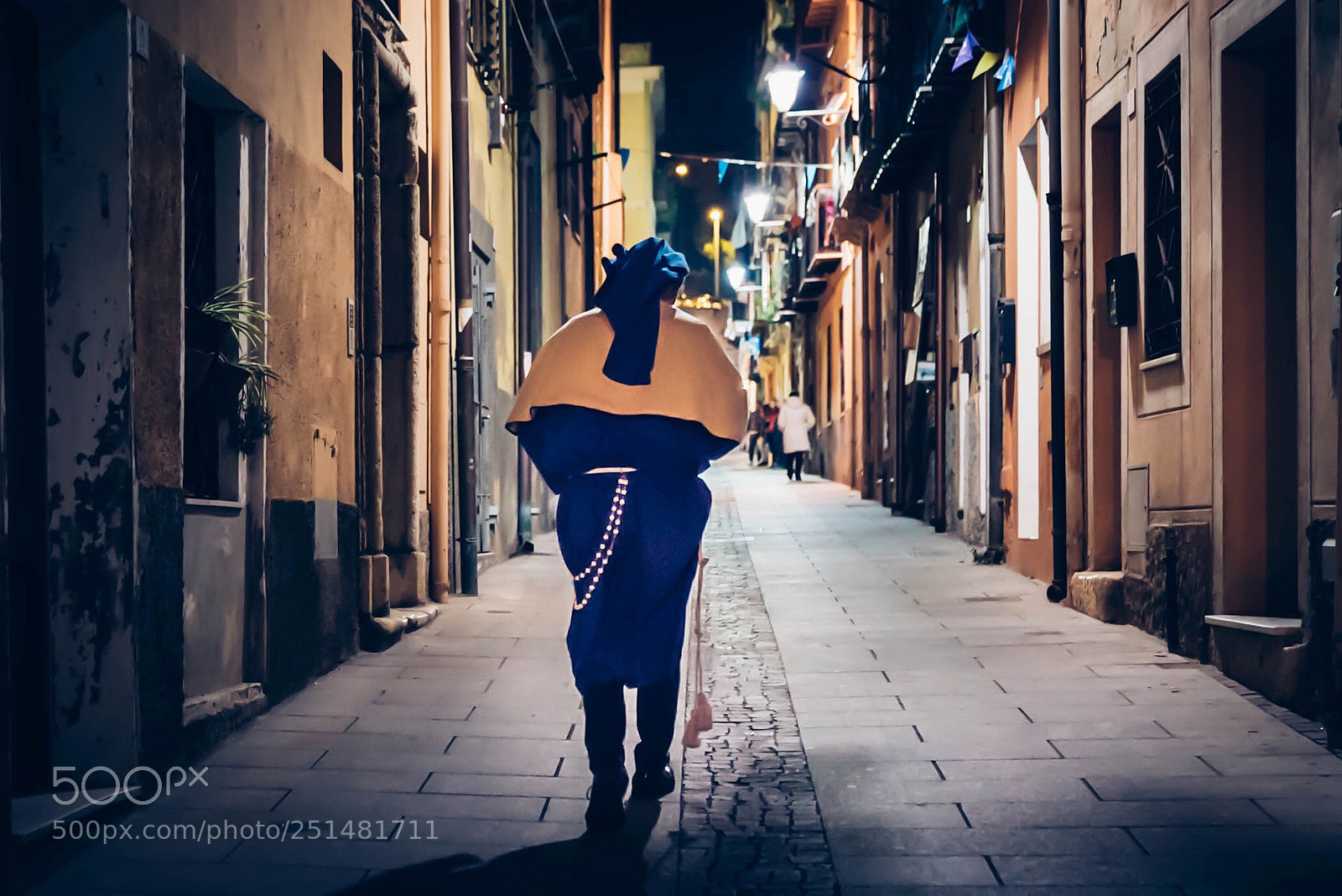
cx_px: 671
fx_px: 1939
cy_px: 448
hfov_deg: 38.2
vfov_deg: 26.0
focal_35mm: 52
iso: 12800
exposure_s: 1/125
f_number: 2.8
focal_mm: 52
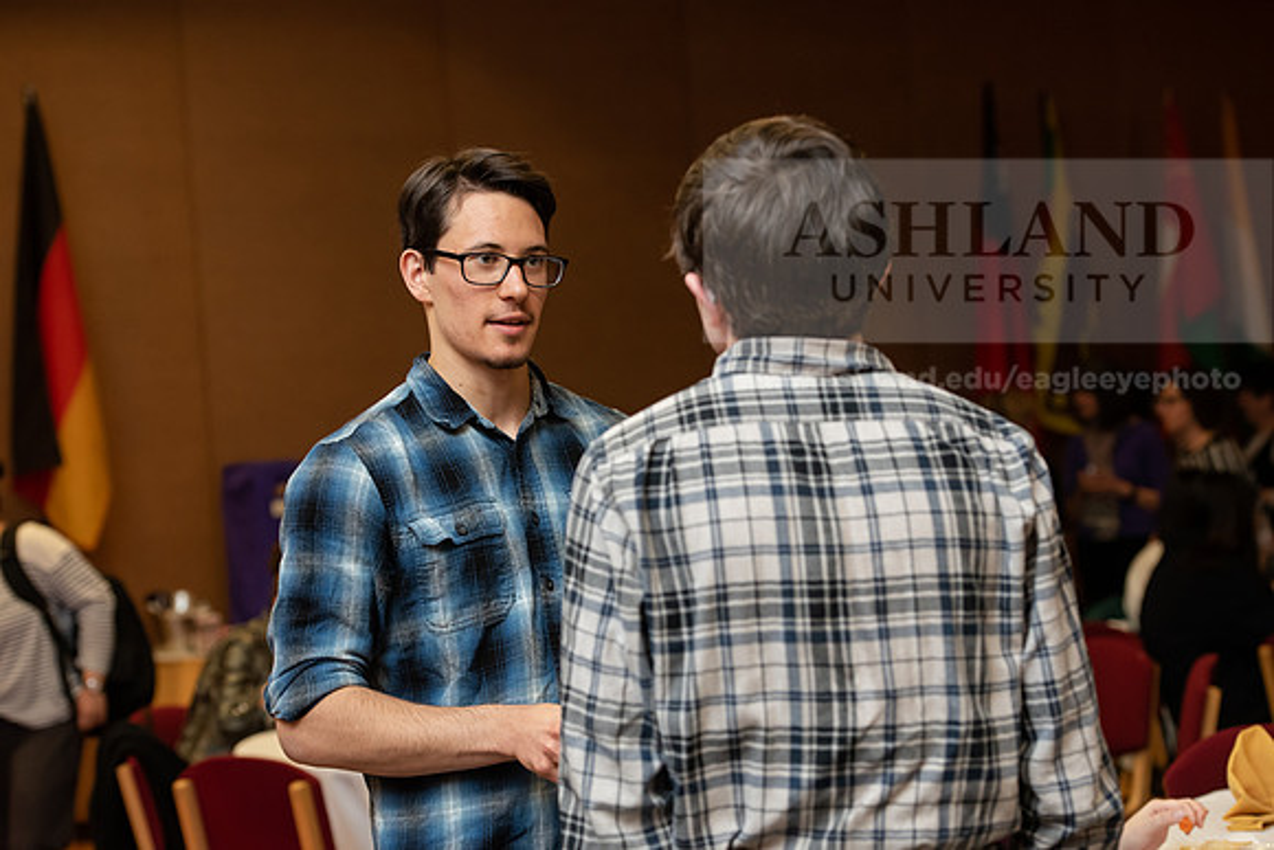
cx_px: 637
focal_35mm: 86
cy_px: 425
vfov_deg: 15.9
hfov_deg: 23.6
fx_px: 3044
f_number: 5.6
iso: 2000
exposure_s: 1/160
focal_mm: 86
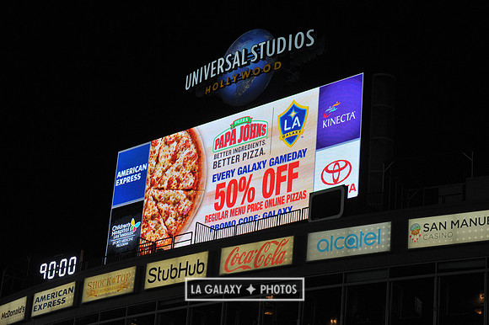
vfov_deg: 14.4
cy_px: 162
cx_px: 244
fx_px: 1290
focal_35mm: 95
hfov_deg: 21.5
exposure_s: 1/400
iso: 1600
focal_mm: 95
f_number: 10
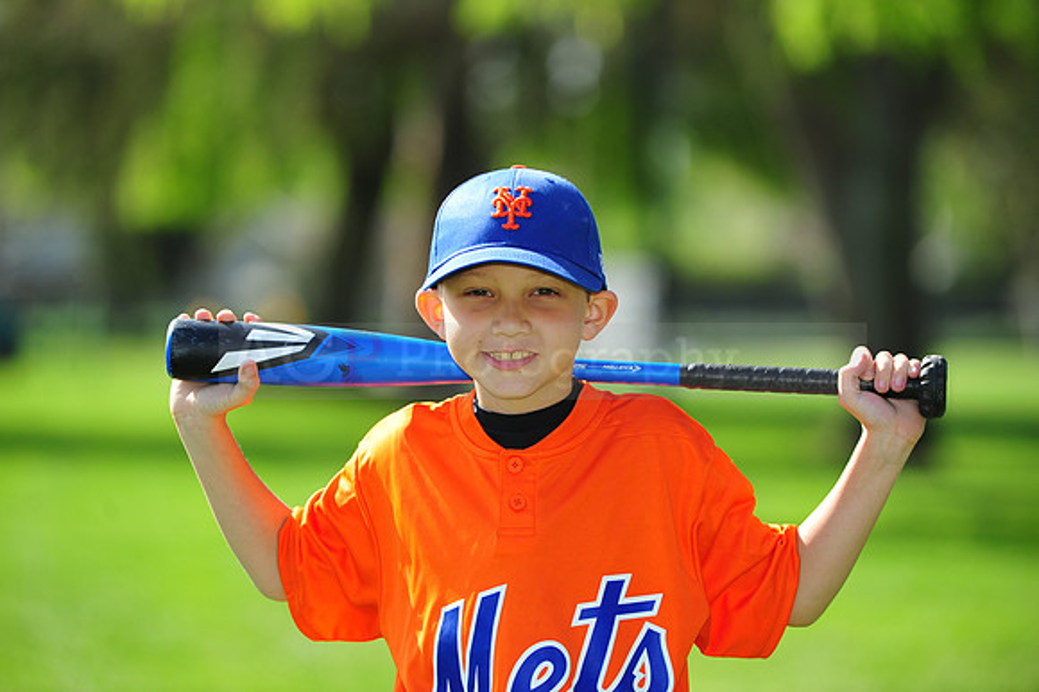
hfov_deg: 10.3
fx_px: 5769
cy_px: 346
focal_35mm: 200
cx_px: 520
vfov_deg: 6.9
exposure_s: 1/640
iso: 200
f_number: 4.5
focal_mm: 200
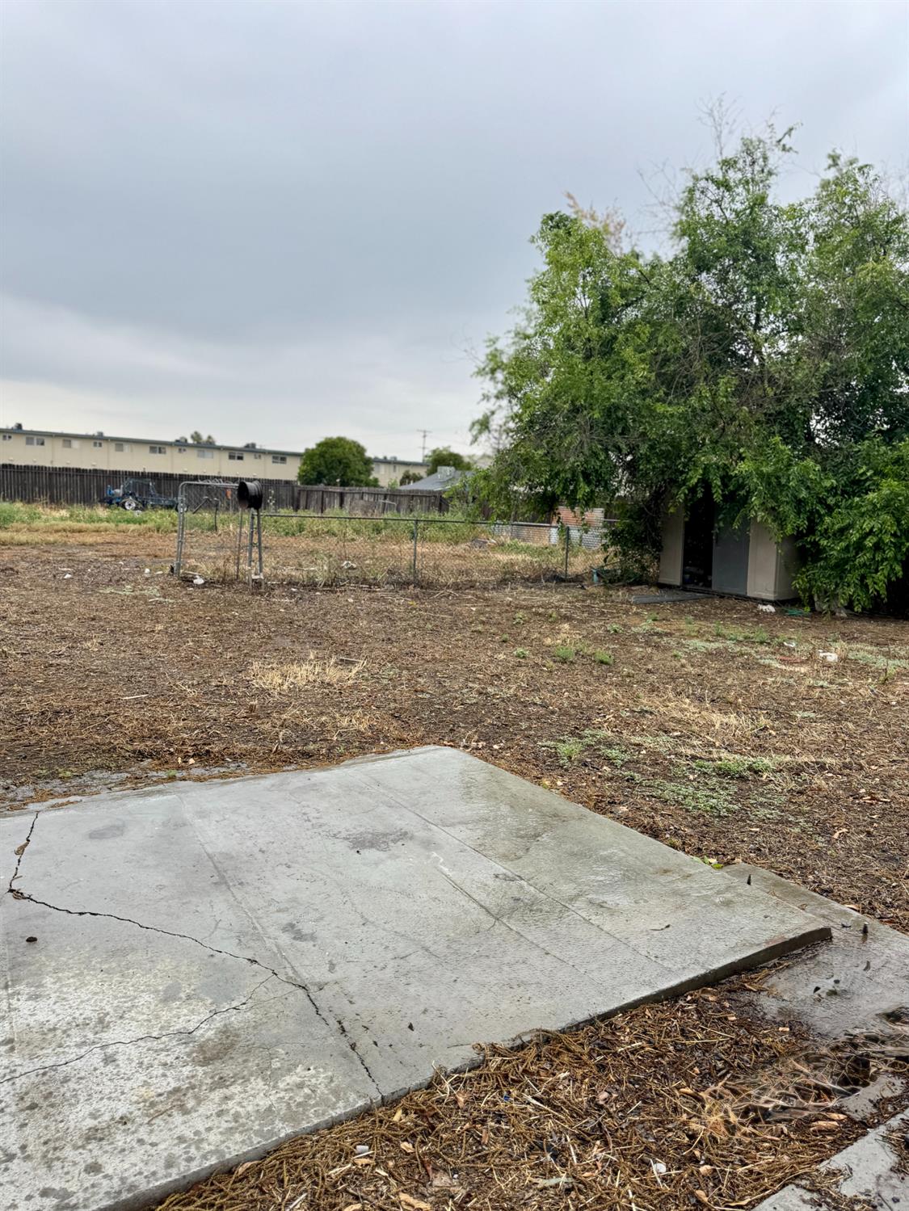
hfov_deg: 56.8
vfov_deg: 71.6
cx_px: 454
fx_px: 840
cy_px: 606
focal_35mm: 24
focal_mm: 6.76
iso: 80
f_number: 1.78
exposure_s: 1/2252
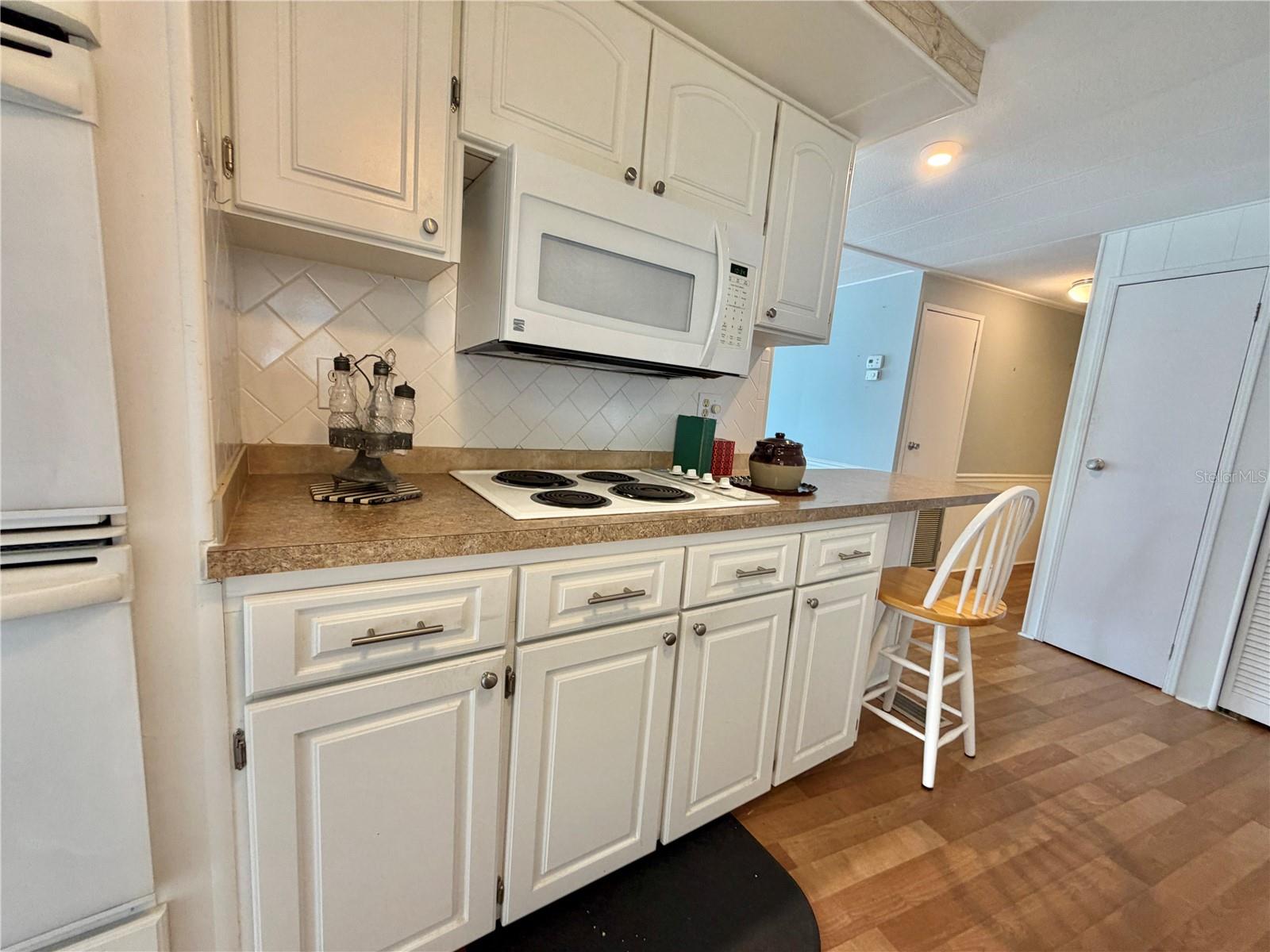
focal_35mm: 14
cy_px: 476
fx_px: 514
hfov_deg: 102.1
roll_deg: -4.2
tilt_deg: -8.4
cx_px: 635
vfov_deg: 85.7
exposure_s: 1/60
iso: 200
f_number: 2.2
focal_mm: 2.22
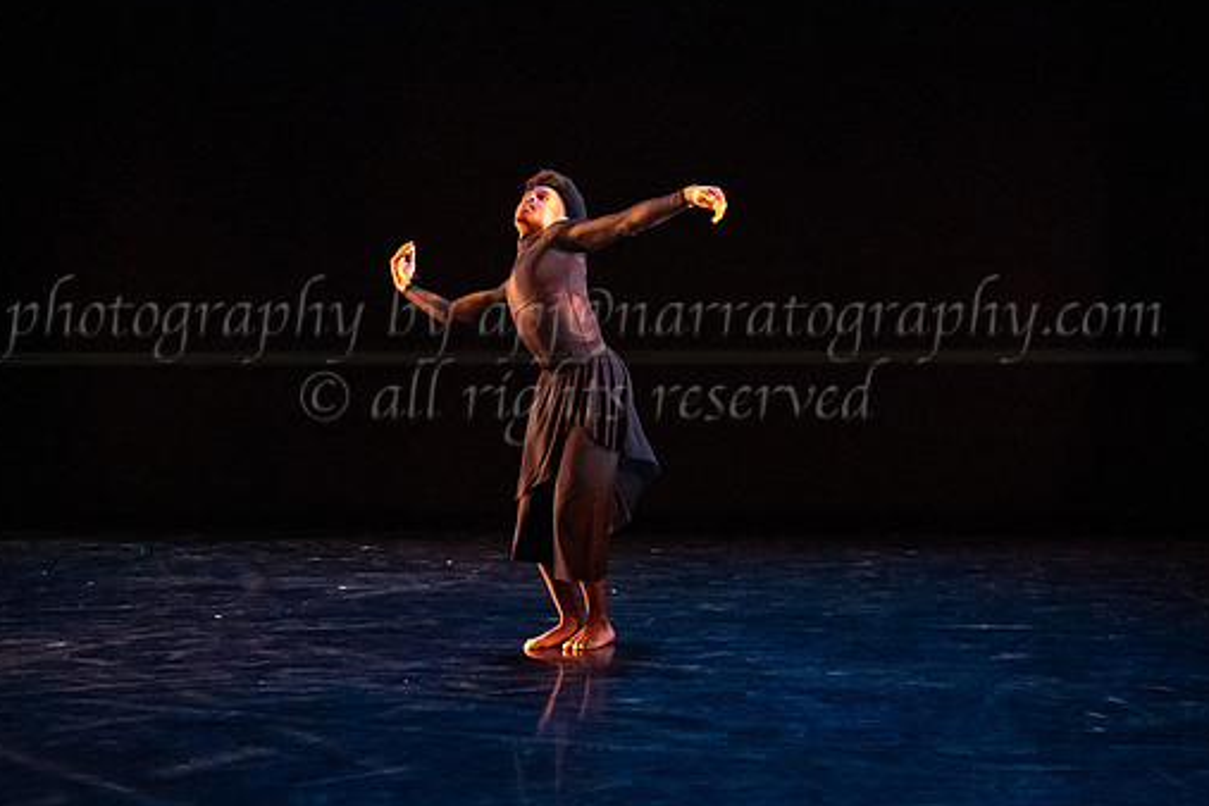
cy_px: 324
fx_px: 1914
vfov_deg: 23.7
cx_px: 762
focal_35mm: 57
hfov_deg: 34.9
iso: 6400
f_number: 2.8
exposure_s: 1/250
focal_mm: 37
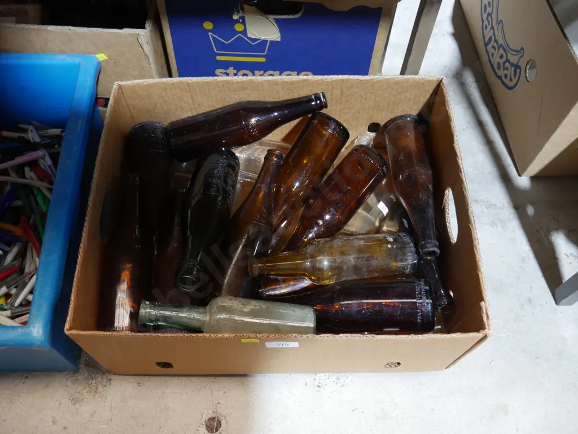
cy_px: 217
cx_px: 289
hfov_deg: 56.8
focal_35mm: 32
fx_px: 535
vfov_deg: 44.2
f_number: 3.6
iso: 1000
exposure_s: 1/60
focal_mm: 16
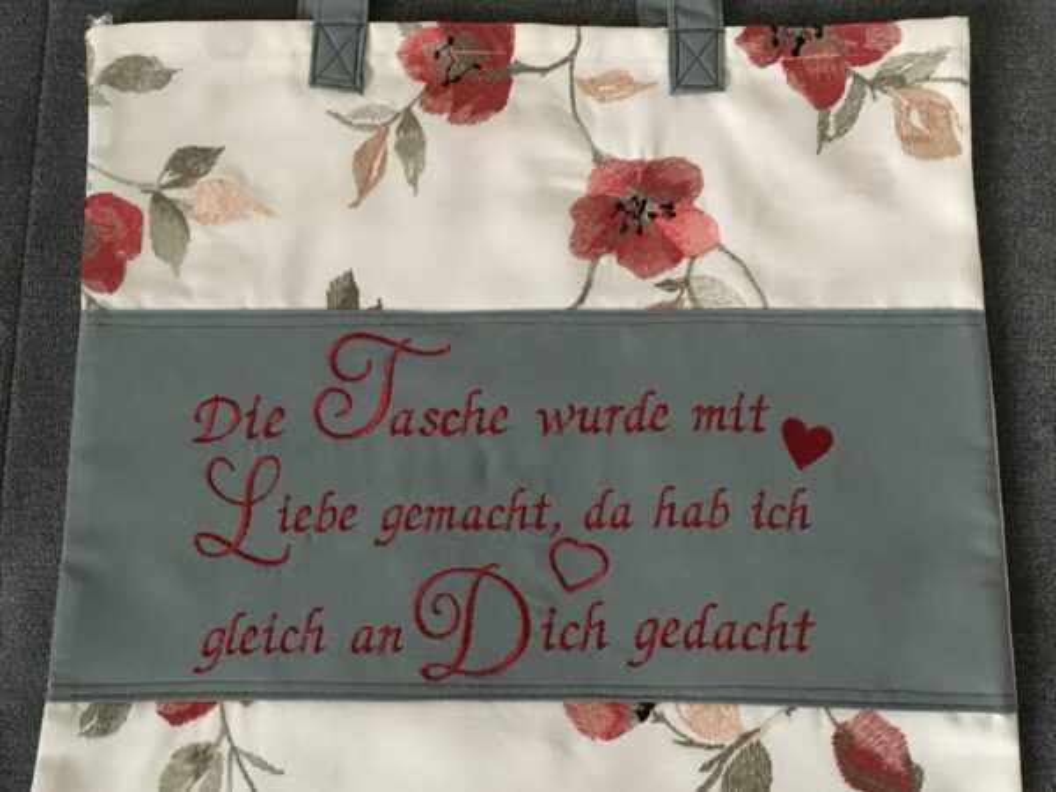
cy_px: 396
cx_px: 528
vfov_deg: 48.2
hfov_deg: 61.7
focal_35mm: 29
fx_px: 885
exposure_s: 1/17
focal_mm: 4.15
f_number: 2.2
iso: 500
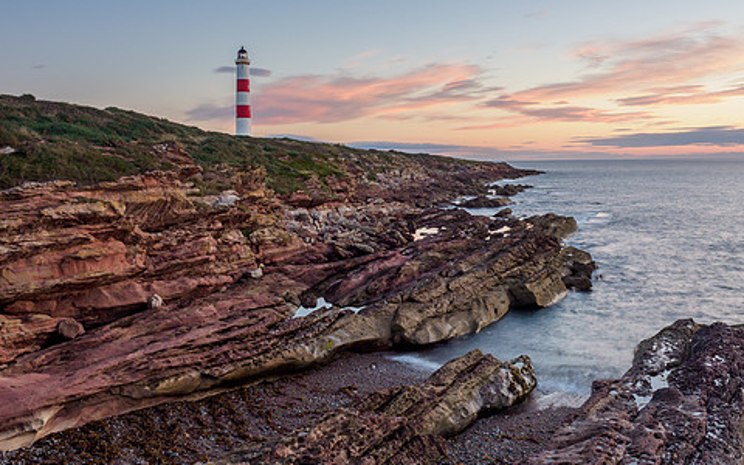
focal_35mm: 32
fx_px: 649
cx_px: 421
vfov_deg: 39.1
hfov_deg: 59.4
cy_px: 165
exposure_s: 1.6
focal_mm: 12
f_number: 7.1
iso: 200
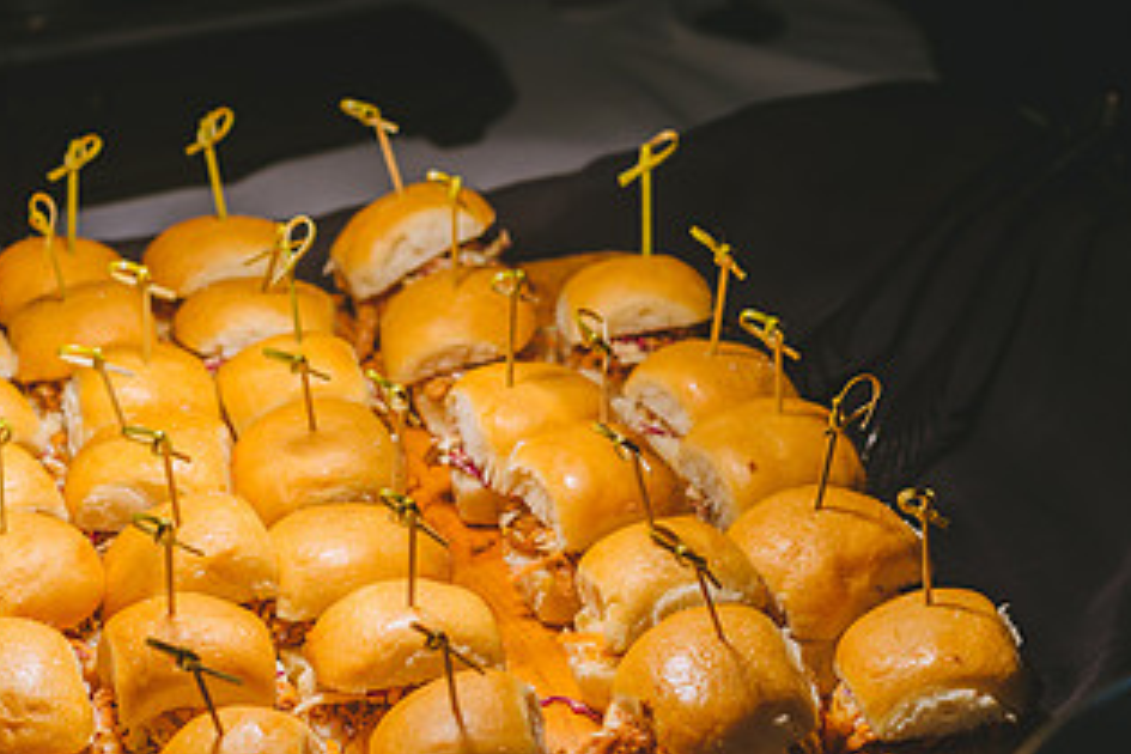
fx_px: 2890
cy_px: 562
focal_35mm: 92
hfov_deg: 22.1
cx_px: 416
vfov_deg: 14.8
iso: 100
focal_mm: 50
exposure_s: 1/125
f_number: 4.5
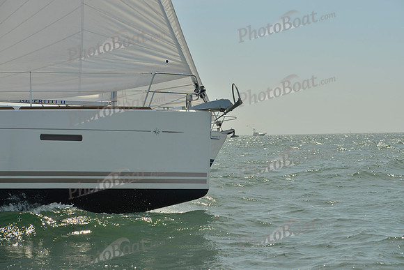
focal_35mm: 70
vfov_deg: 19.5
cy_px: 135
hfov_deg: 28.8
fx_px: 786
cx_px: 202
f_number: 8
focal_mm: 70
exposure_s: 1/1250
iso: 200
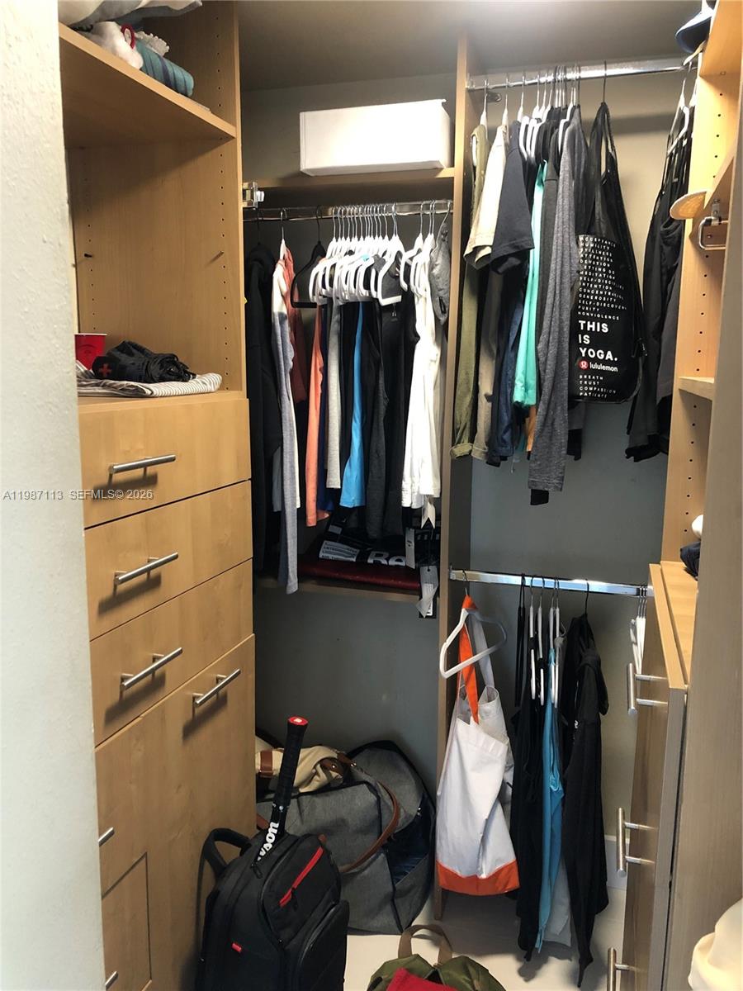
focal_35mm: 28
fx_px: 801
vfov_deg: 63.4
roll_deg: -0.3
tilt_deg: -9.2
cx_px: 372
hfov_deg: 49.7
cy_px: 496
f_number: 1.8
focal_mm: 3.99
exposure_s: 1/15
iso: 80
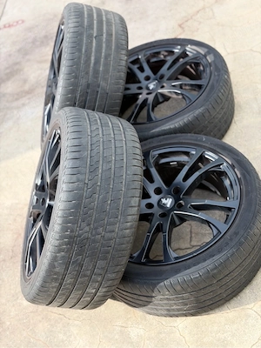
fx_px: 483
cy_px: 174
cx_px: 130
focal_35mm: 48
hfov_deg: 30.3
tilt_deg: -45.1
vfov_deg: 39.7
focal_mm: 6.76
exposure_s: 1/570
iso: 64
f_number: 1.78
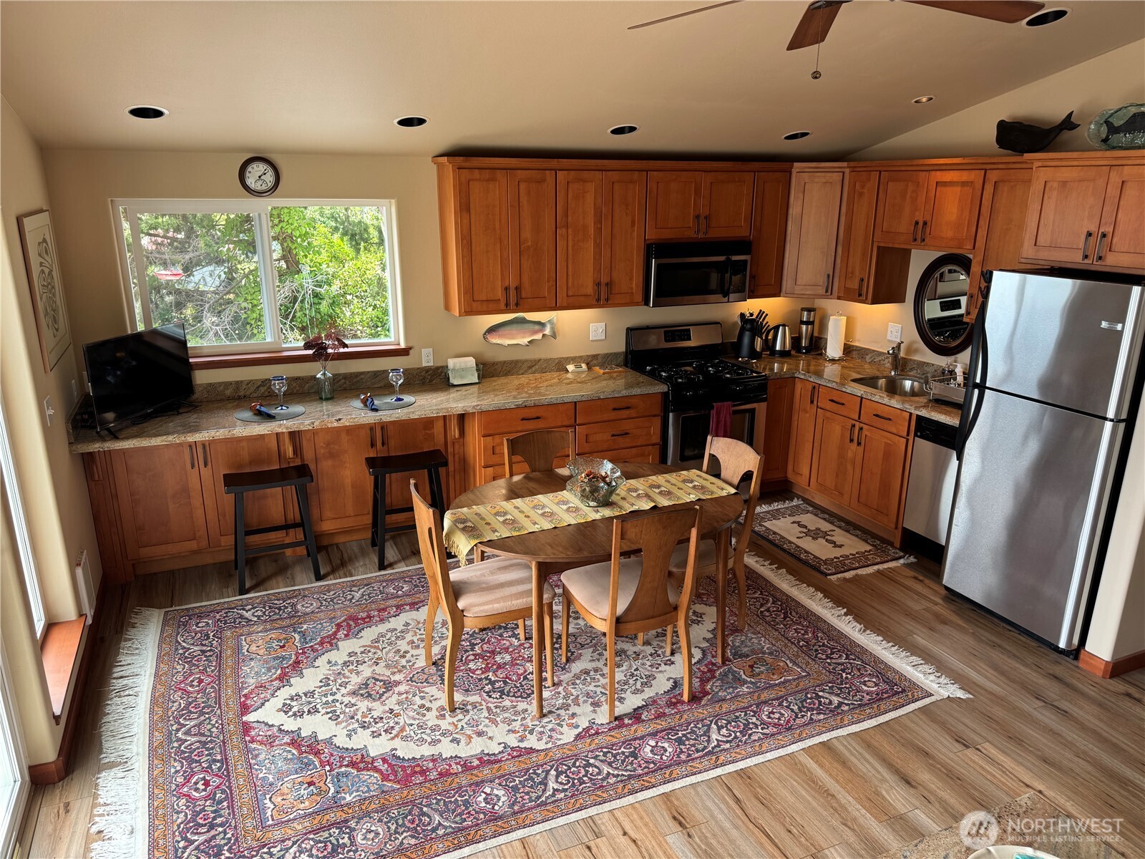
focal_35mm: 24
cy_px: 430
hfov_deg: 71.6
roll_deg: -1.1
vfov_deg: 56.8
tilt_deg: -18.0
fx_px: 794
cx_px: 572
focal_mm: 6.76
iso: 80
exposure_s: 1/121
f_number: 1.78
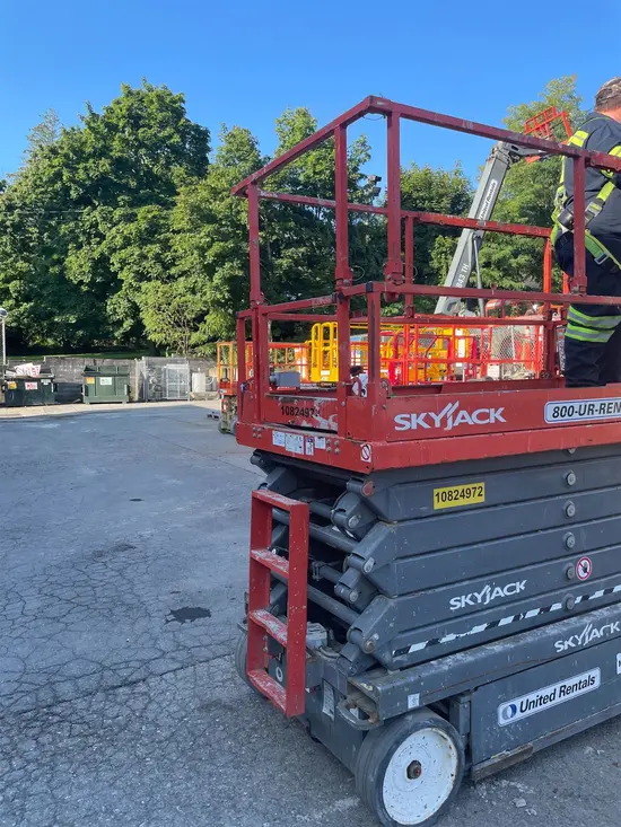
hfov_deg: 53.1
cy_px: 414
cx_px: 310
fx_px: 622
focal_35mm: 26
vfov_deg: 67.3
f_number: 1.6
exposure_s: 1/654
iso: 32
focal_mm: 4.2
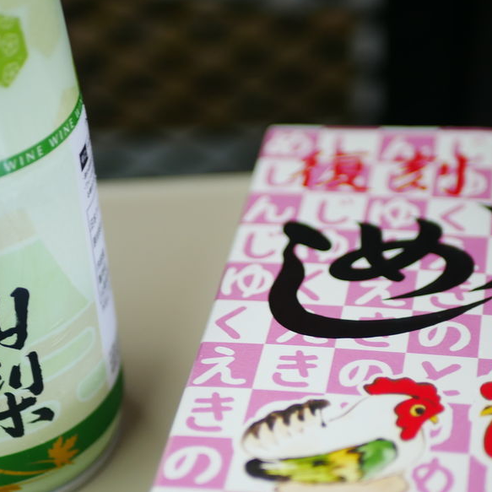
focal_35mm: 91
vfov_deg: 19.1
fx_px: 1463
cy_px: 310
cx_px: 254
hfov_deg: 19.1
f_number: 1.8
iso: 320
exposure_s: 1/60
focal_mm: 25
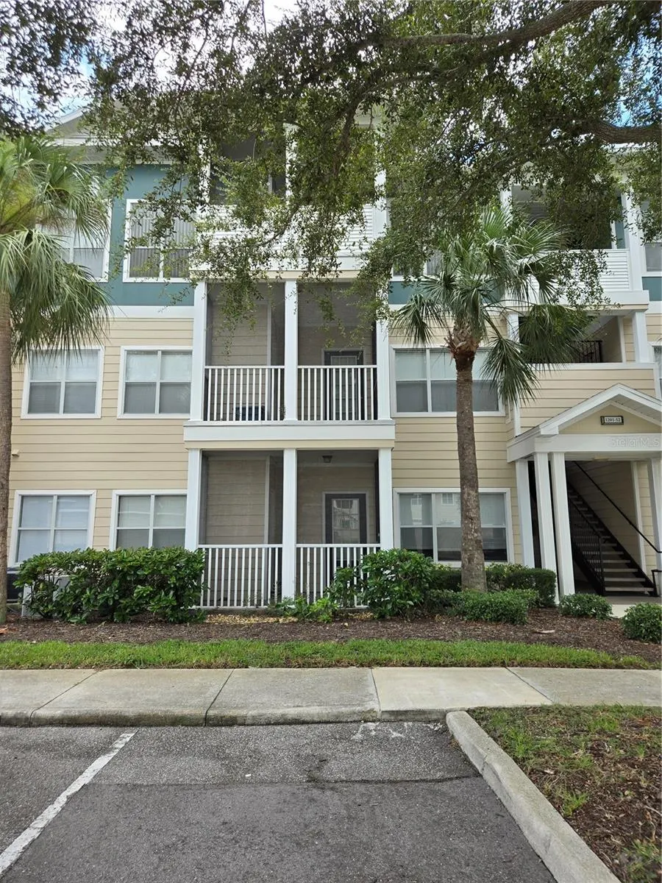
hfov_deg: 58.9
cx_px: 331
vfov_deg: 73.9
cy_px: 442
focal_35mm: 23
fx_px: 586
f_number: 1.8
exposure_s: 1/640
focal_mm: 5.4
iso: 25
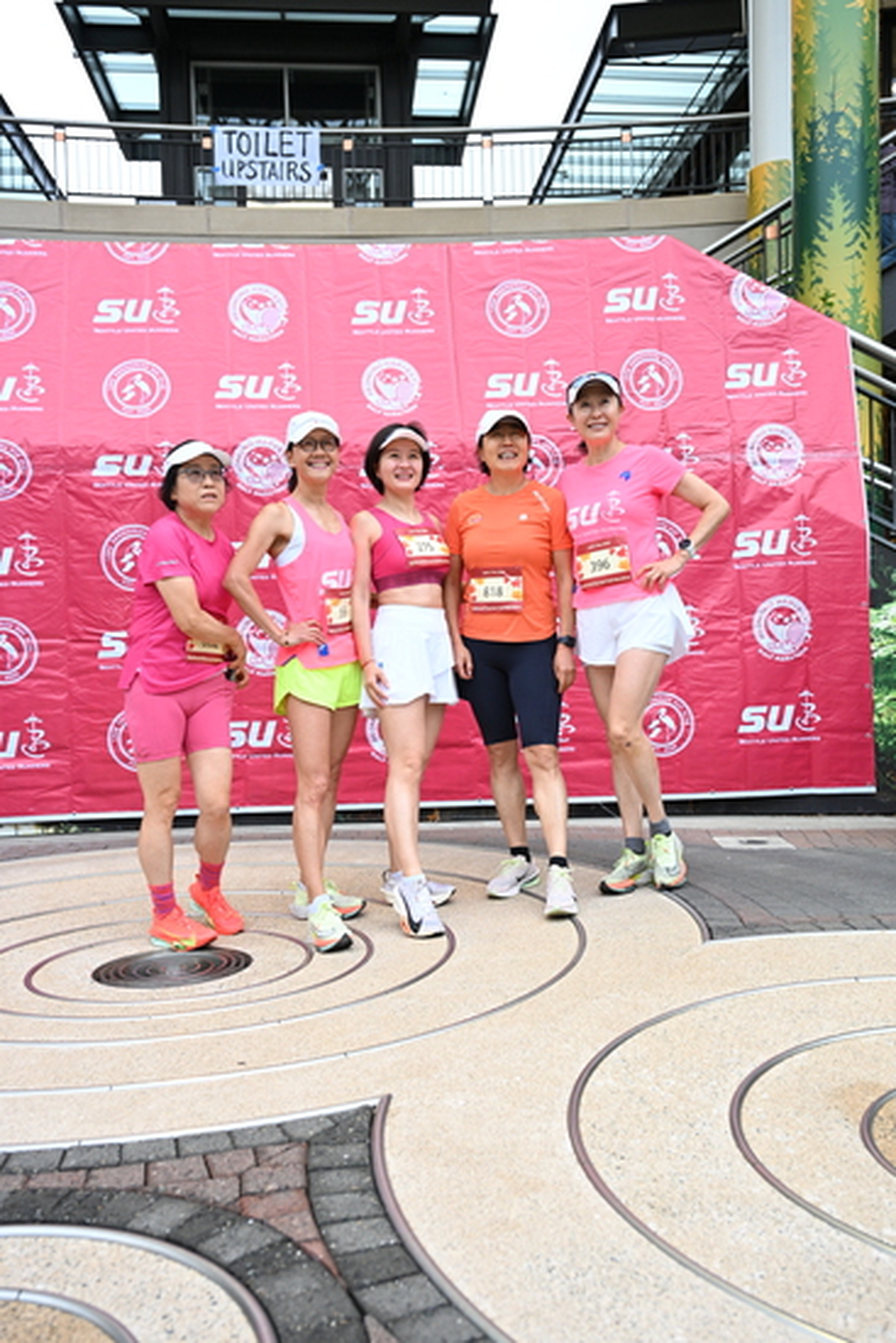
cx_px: 448
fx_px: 1157
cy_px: 672
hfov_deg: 42.3
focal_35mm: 31
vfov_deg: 60.3
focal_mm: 31
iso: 2000
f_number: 4
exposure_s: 1/400
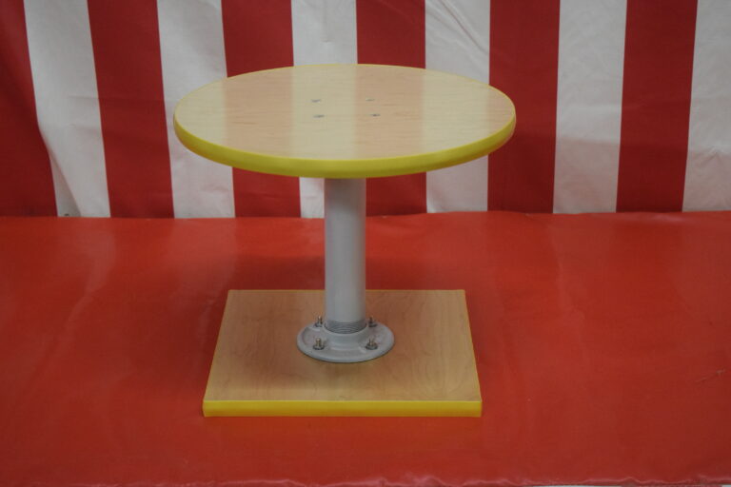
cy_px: 244
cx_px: 366
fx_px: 1462
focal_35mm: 72
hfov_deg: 28.1
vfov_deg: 18.9
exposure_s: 1/60
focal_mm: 48
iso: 3600
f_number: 5.3
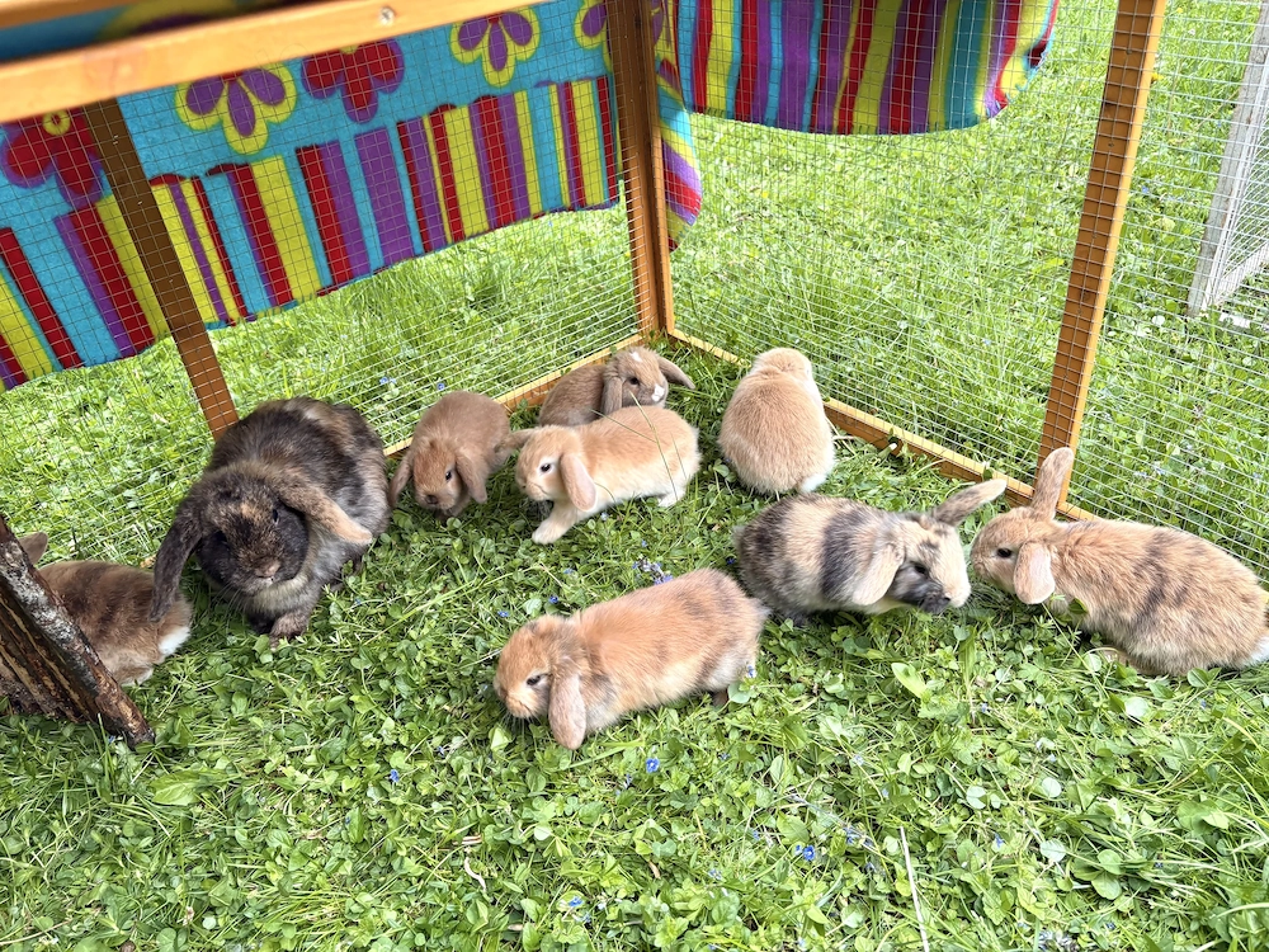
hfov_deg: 67.3
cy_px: 476
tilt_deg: -33.7
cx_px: 634
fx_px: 953
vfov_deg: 53.1
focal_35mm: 26
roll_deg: +7.1
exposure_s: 1/121
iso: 100
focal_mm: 5.96
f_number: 1.6
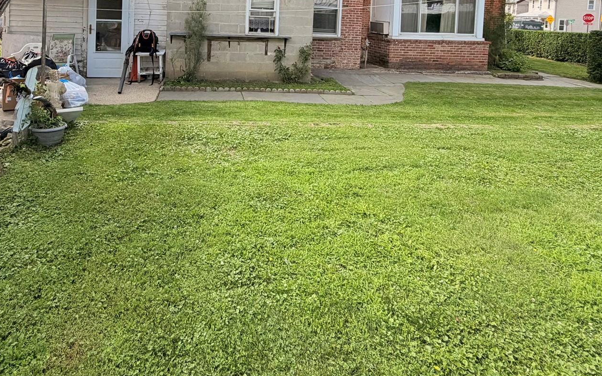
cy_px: 19
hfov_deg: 74.4
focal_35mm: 24
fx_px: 394
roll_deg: -2.0
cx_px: 260
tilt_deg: -2.7
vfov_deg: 45.0
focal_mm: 2.22
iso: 32
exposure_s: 1/1017
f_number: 2.2
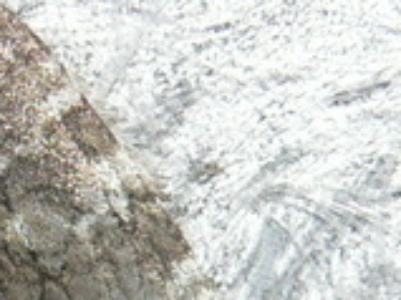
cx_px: -112
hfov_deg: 6.3
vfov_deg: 4.7
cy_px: 358
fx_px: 3612
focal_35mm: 312
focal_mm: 9.7
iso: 100
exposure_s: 1/60
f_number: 4
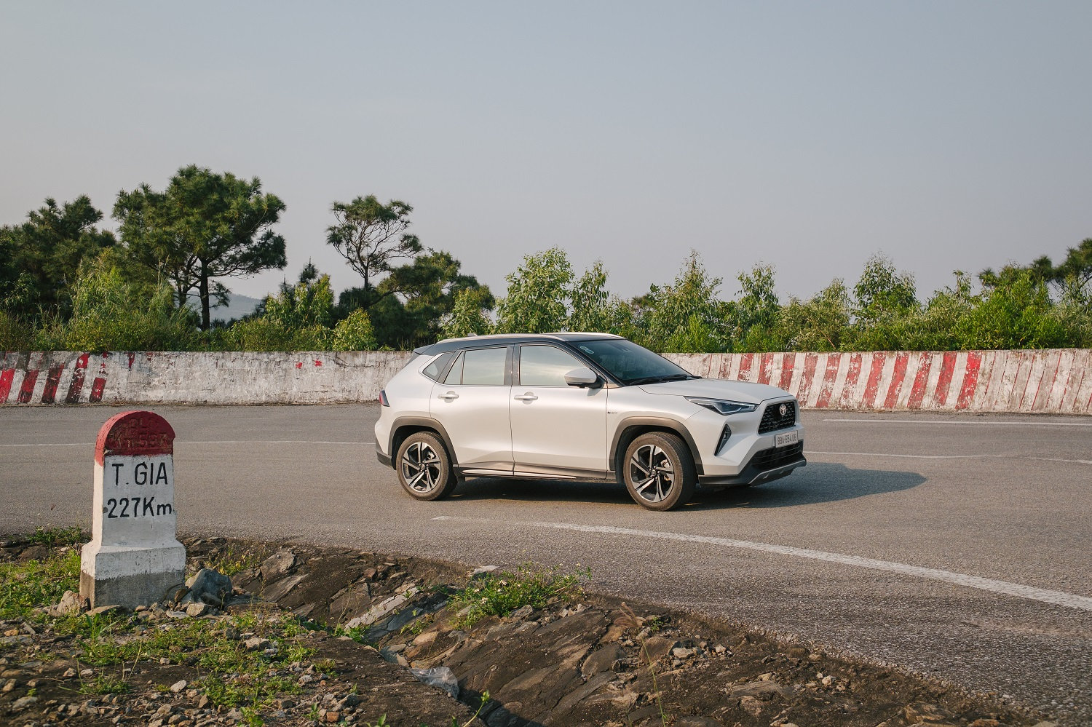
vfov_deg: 37.7
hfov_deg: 54.2
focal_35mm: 35
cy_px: 364
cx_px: 546
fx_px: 1066
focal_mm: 23
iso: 400
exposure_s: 1/640
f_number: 4.5
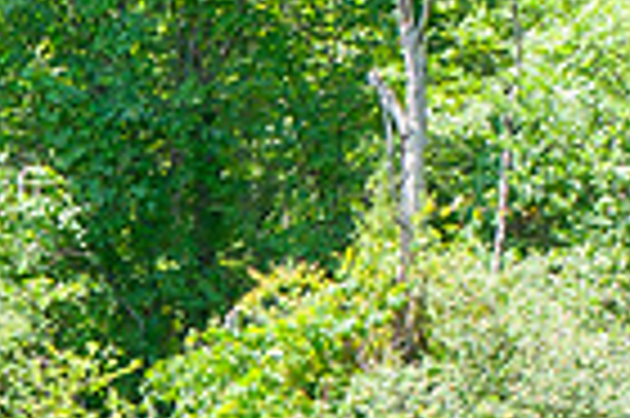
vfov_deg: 5.1
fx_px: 4667
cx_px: -283
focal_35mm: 267
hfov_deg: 7.6
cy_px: 674
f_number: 13
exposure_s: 1/160
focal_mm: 46
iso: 640
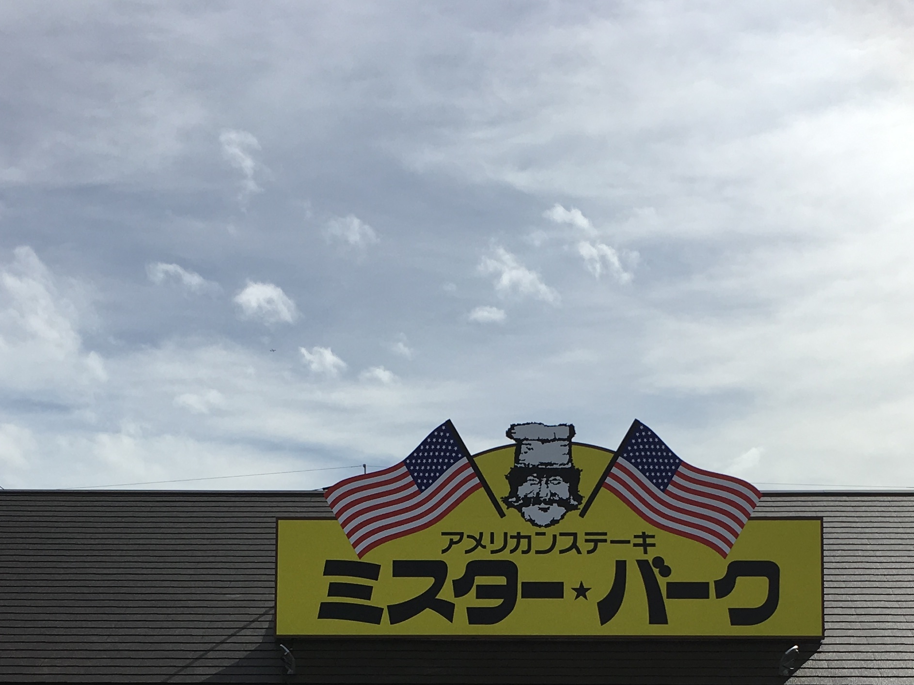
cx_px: 516
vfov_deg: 22.6
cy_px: 701
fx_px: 1637
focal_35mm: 62
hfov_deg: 31.2
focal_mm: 4.15
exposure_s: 1/2959
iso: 25
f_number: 2.2
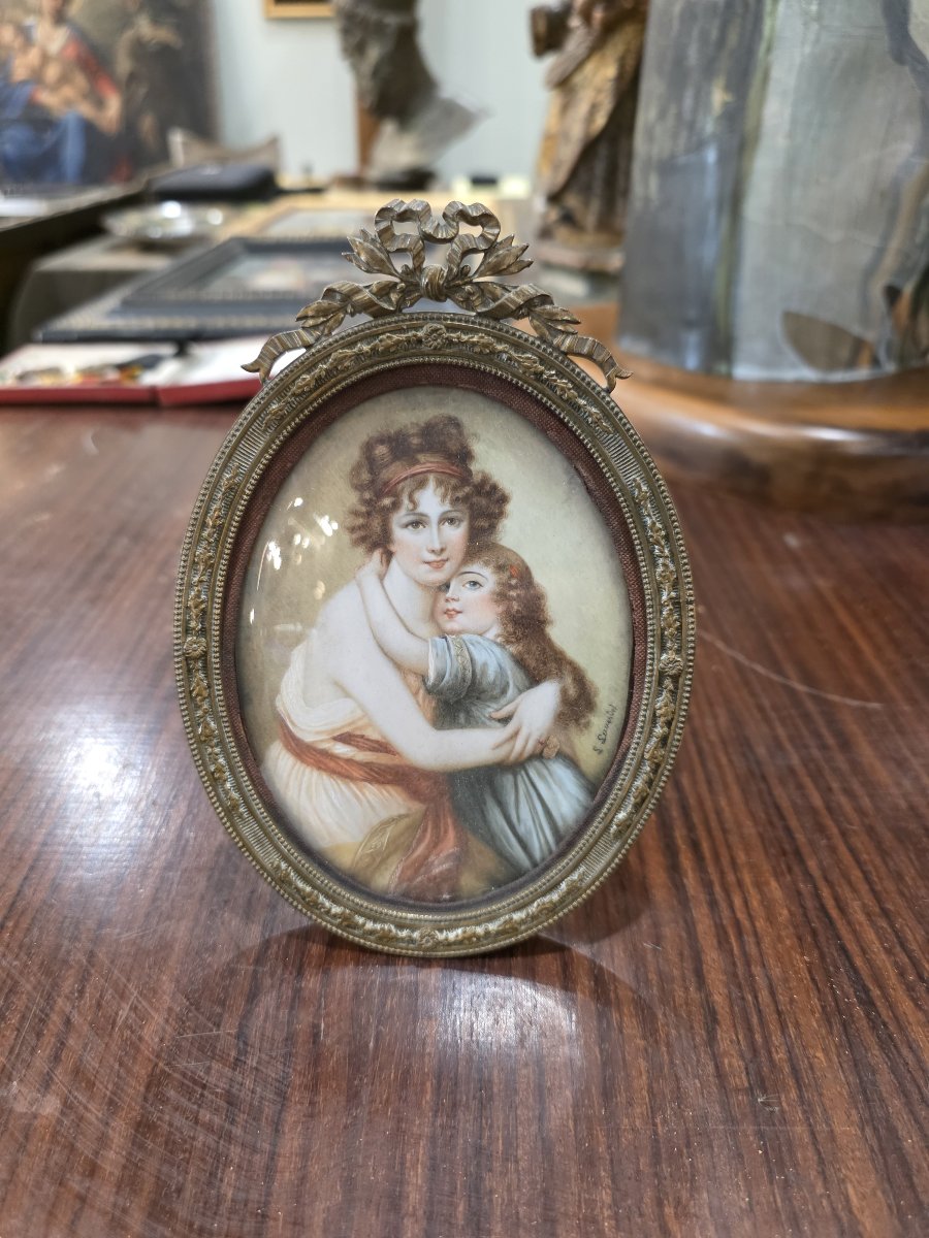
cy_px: 619
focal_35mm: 23
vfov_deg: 73.9
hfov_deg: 58.9
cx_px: 464
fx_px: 823
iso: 800
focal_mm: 6.3
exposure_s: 1/100
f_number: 1.7
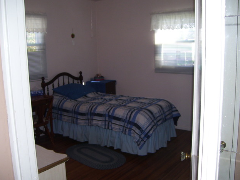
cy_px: 91
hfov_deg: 49.0
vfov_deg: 37.7
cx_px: 121
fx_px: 263
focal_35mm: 38
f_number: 2.7
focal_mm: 6
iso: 80
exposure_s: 1/60
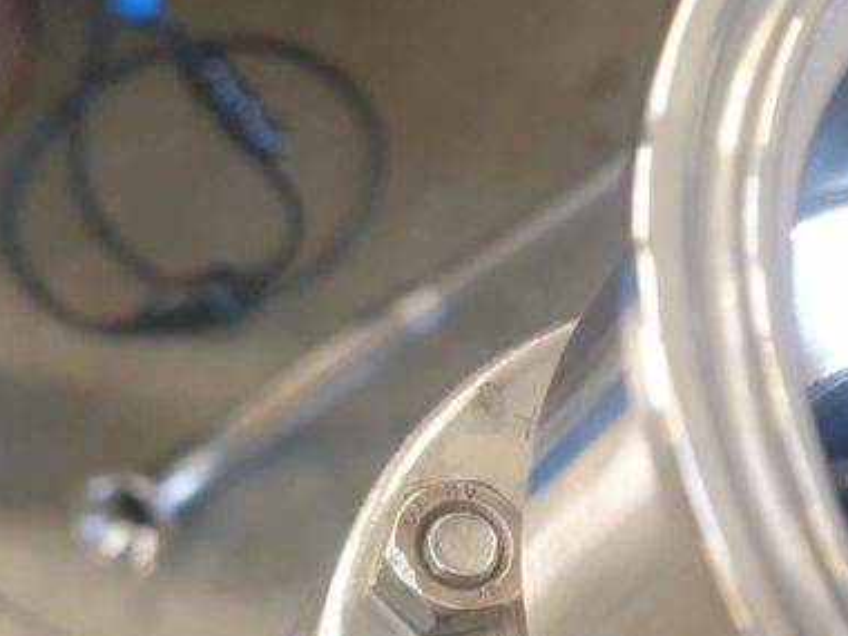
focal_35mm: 70
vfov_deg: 20.9
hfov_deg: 25.6
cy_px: 420
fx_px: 1715
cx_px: 942
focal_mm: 4.3
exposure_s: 1/50
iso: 160
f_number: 2.4
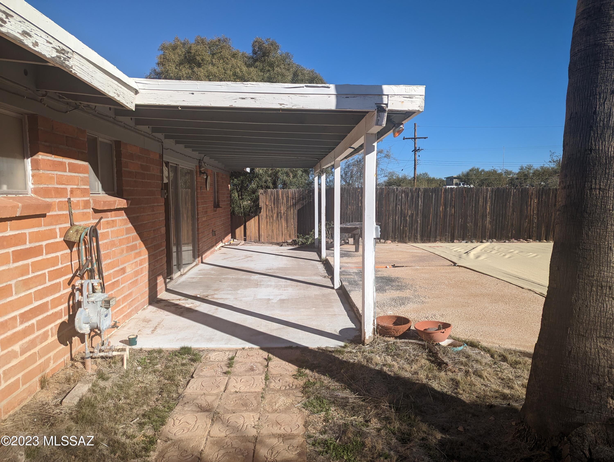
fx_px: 426
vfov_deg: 56.9
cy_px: 231
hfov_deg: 71.5
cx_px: 307
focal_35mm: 24
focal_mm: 6.81
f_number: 1.85
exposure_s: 1/3058
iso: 45
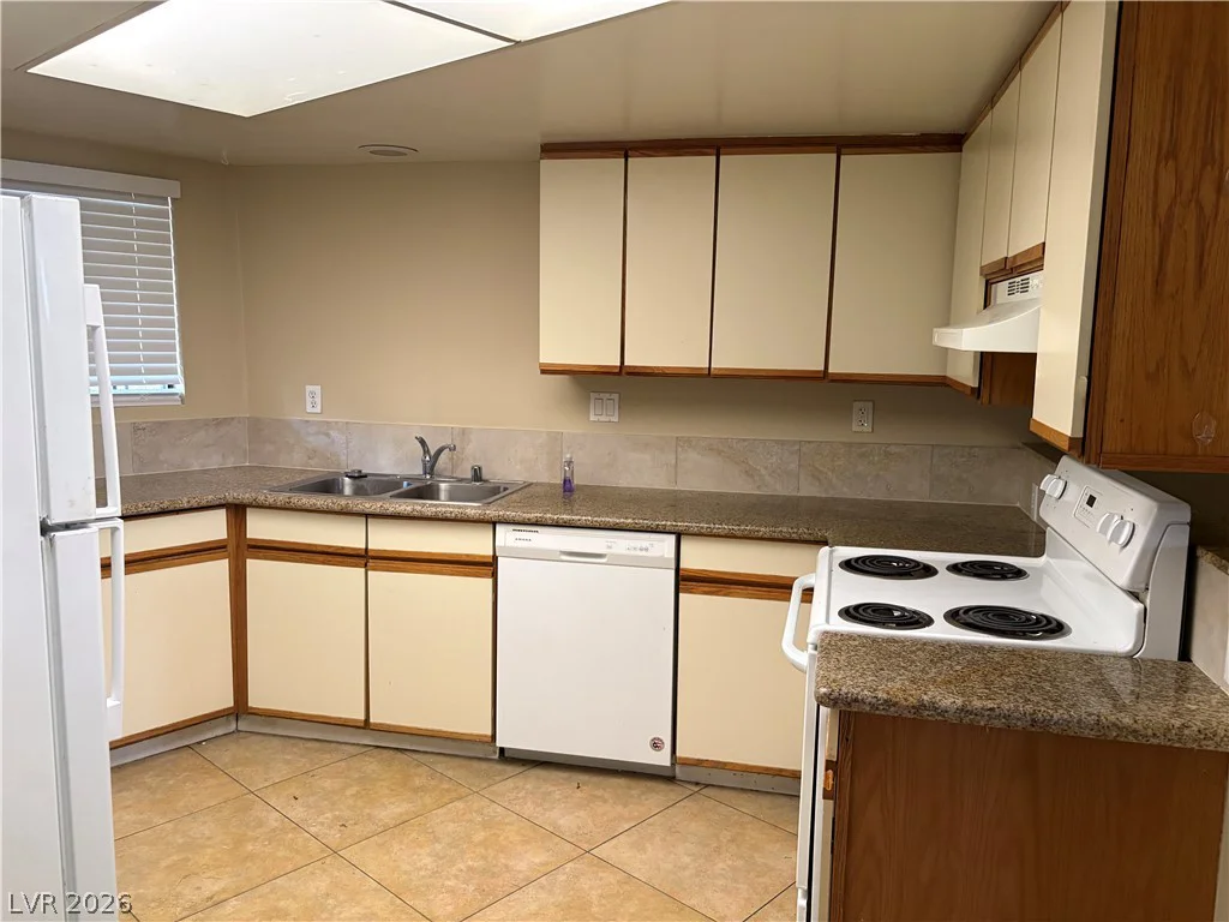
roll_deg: +0.1
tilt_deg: -6.9
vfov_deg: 53.1
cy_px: 461
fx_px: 923
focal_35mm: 26
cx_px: 614
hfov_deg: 67.3
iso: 250
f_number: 1.6
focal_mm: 5.96
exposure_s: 1/60
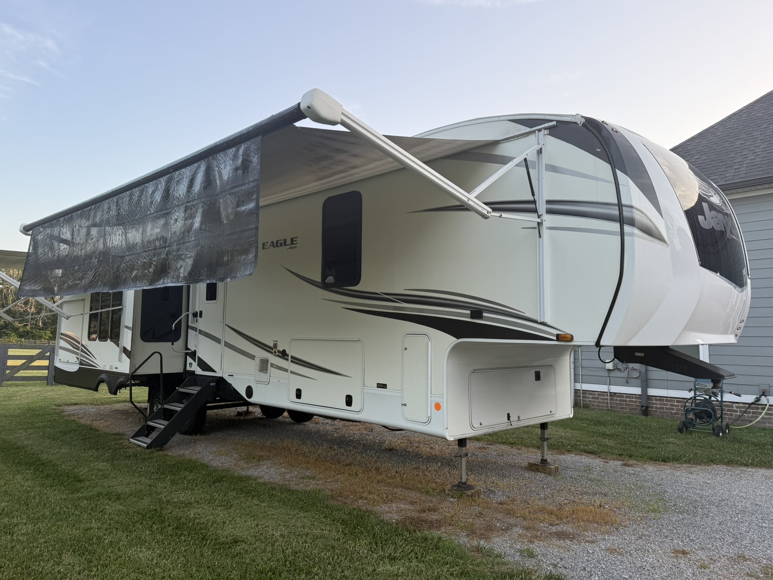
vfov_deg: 54.9
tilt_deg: +6.1
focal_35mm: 25
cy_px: 279
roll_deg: -0.5
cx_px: 375
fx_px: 558
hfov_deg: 69.4
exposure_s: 1/584
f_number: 1.78
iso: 80
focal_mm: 6.76
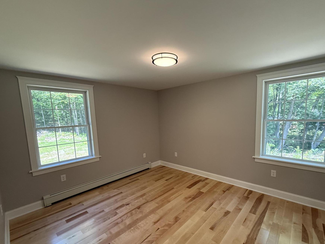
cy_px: 133
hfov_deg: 94.4
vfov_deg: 77.9
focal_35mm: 16
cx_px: 171
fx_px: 150
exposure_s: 1/120
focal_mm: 2.22
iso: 320
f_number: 2.2
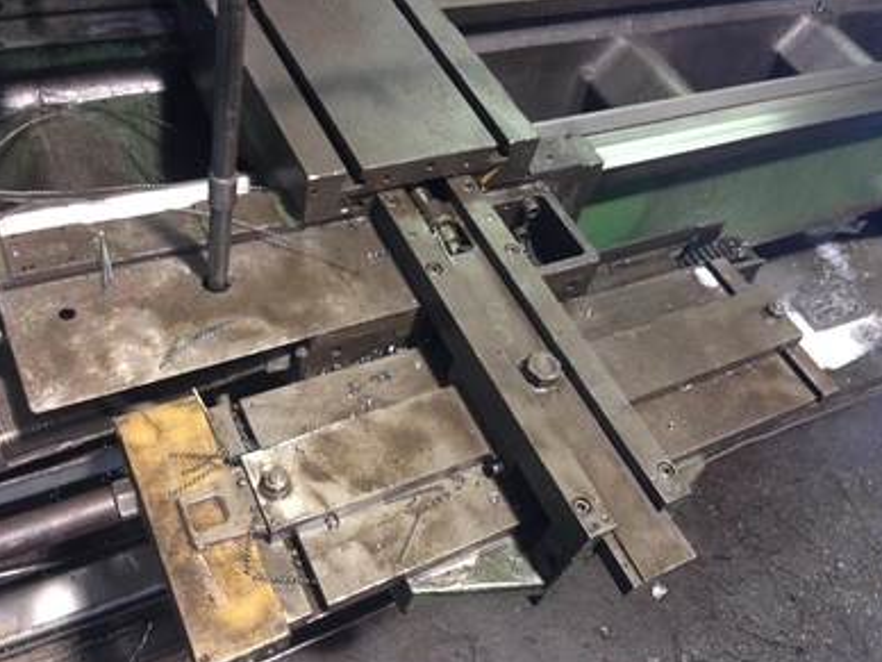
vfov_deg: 41.8
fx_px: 866
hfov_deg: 54.0
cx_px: 450
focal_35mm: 34
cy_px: 334
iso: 100
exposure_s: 1/20
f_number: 2.4
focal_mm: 4.12
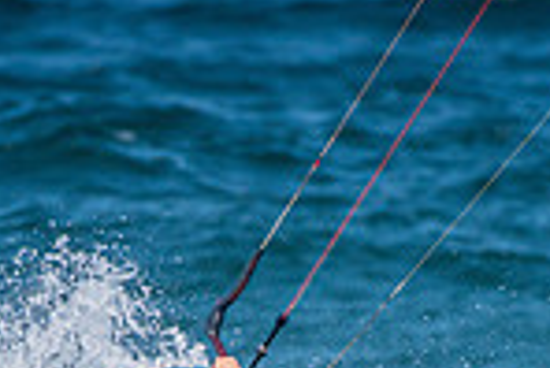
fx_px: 29943
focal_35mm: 1958
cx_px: 286
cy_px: 578
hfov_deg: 1.1
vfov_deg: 0.7
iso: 220
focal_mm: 500
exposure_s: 1/4000
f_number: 5.6
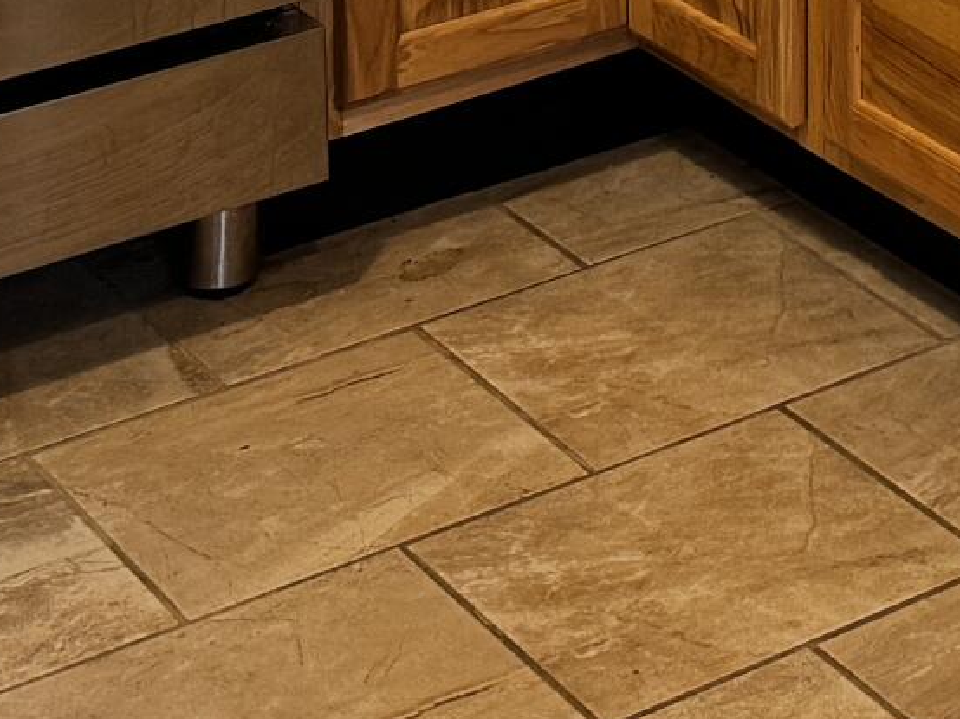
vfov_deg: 9.8
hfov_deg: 14.0
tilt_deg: -4.9
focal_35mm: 130
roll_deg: -0.2
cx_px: 1547
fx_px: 3604
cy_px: -1112
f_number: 1.78
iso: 125
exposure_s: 1/60
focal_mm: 6.76
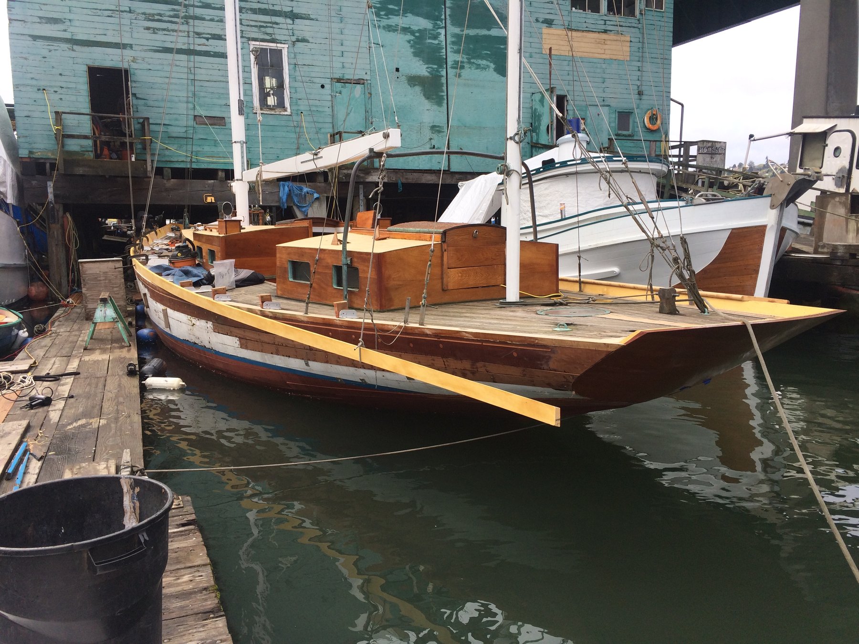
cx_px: 430
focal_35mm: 29
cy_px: 322
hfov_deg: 61.7
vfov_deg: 48.2
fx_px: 720
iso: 32
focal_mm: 4.15
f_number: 2.2
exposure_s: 1/873
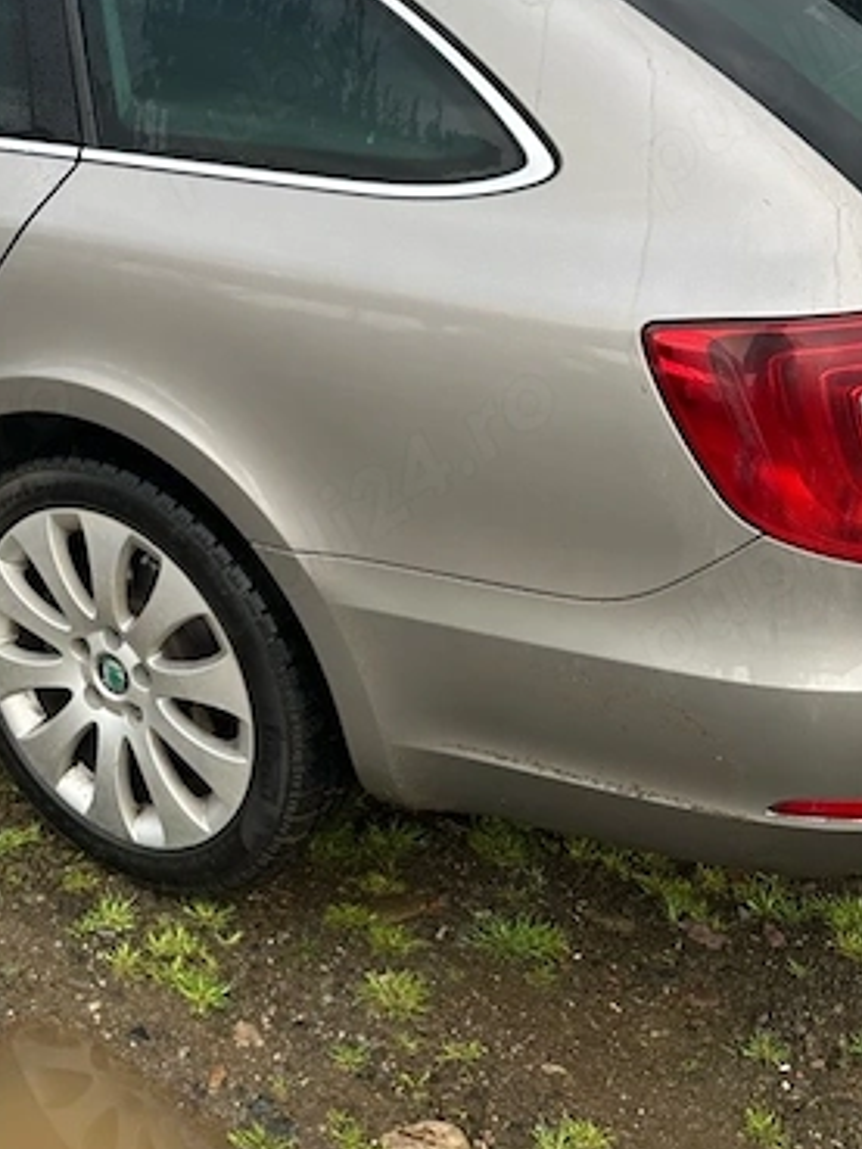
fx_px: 1726
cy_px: 112
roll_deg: +3.3
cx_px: -6
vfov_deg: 34.7
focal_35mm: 52
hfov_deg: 26.5
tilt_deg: -11.1
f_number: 1.78
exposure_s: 1/142
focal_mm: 6.86
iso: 64
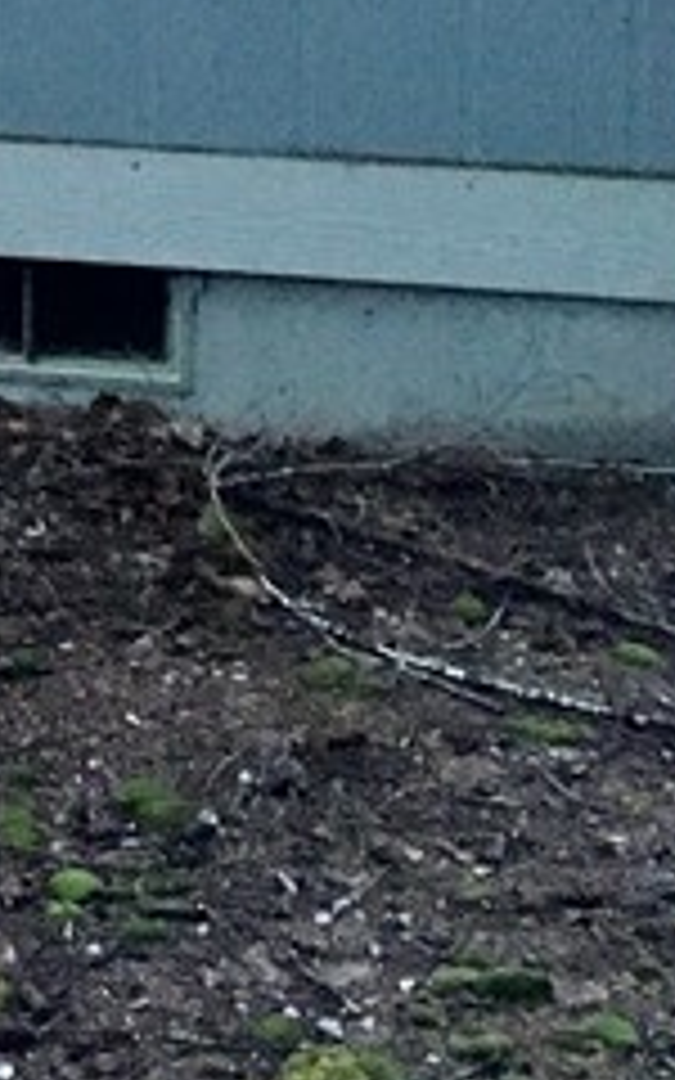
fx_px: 3856
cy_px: -378
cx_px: -914
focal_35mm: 131
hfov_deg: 9.1
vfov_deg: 15.1
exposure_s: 1/30
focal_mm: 4.15
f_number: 2.2
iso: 200
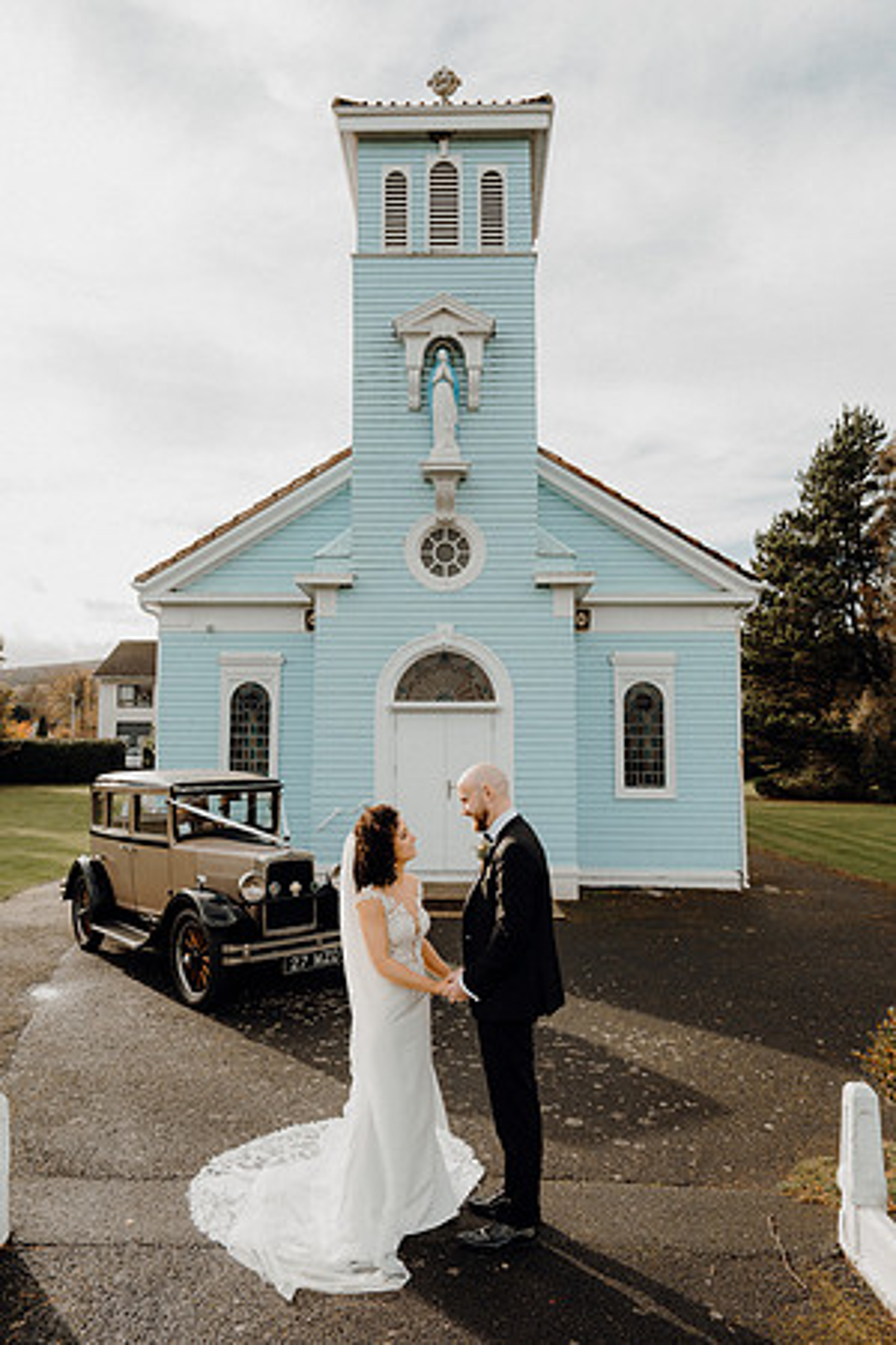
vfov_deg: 73.7
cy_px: 672
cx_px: 448
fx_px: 896
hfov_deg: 53.1
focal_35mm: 24
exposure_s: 1/500
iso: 125
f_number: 3.5
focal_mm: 24
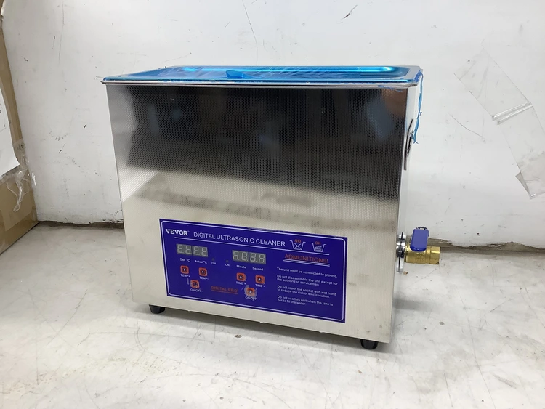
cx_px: 272
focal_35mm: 31
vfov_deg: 45.5
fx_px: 488
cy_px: 204
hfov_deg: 58.3
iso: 80
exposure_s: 1/120
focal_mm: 3.3
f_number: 2.4
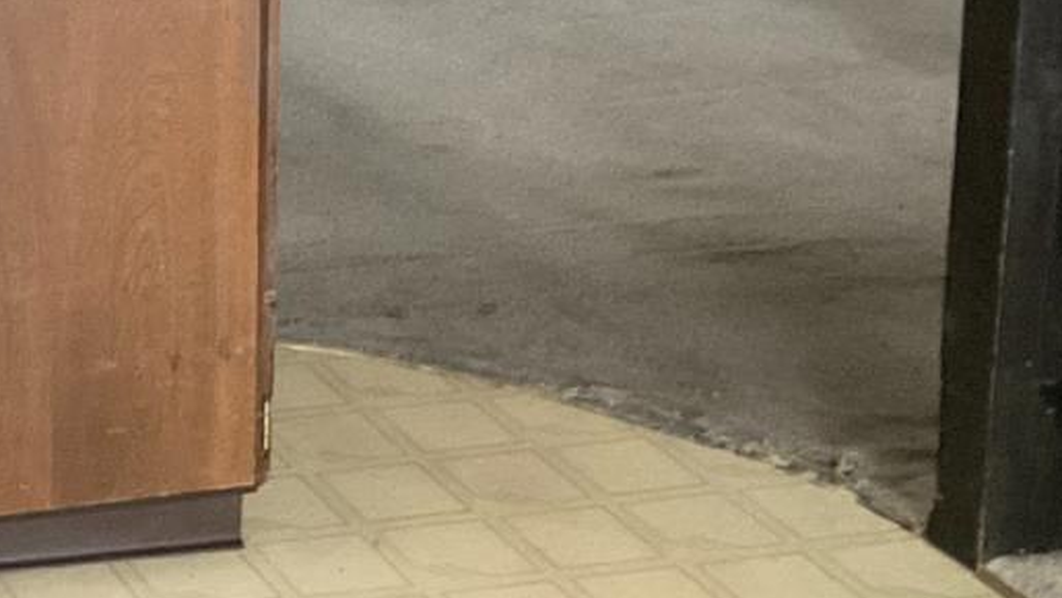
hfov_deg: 20.7
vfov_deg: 12.4
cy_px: -337
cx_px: -384
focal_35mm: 92
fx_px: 2591
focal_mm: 3
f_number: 1.8
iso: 250
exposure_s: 1/60
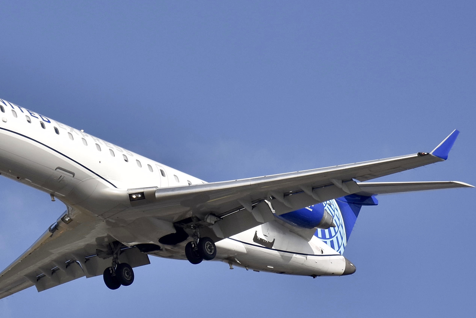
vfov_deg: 6.2
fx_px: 2932
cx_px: 164
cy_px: 200
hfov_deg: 9.3
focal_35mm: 222
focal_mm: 105
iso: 400
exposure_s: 1/2000
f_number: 9
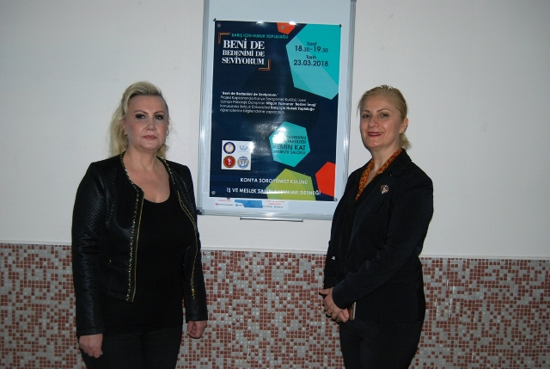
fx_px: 597
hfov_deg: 49.5
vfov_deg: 34.3
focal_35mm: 39
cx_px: 275
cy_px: 184
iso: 400
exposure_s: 1/60
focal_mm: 26
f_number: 4
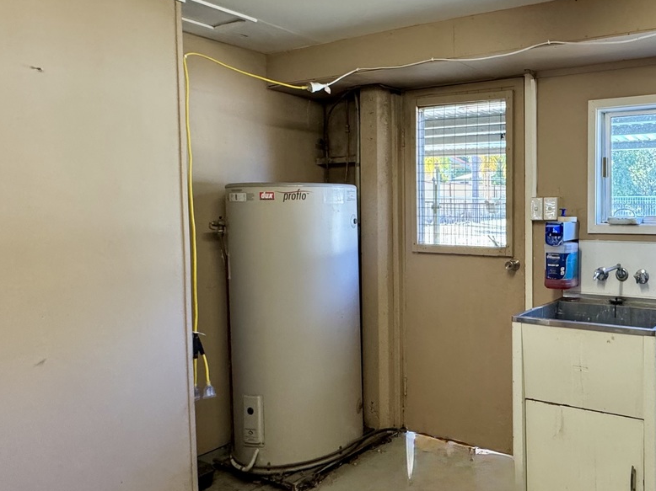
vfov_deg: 51.3
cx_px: 575
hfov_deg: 57.3
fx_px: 512
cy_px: 227
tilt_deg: -1.8
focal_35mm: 27
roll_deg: +0.5
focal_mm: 2.22
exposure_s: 1/100
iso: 320
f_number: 2.2
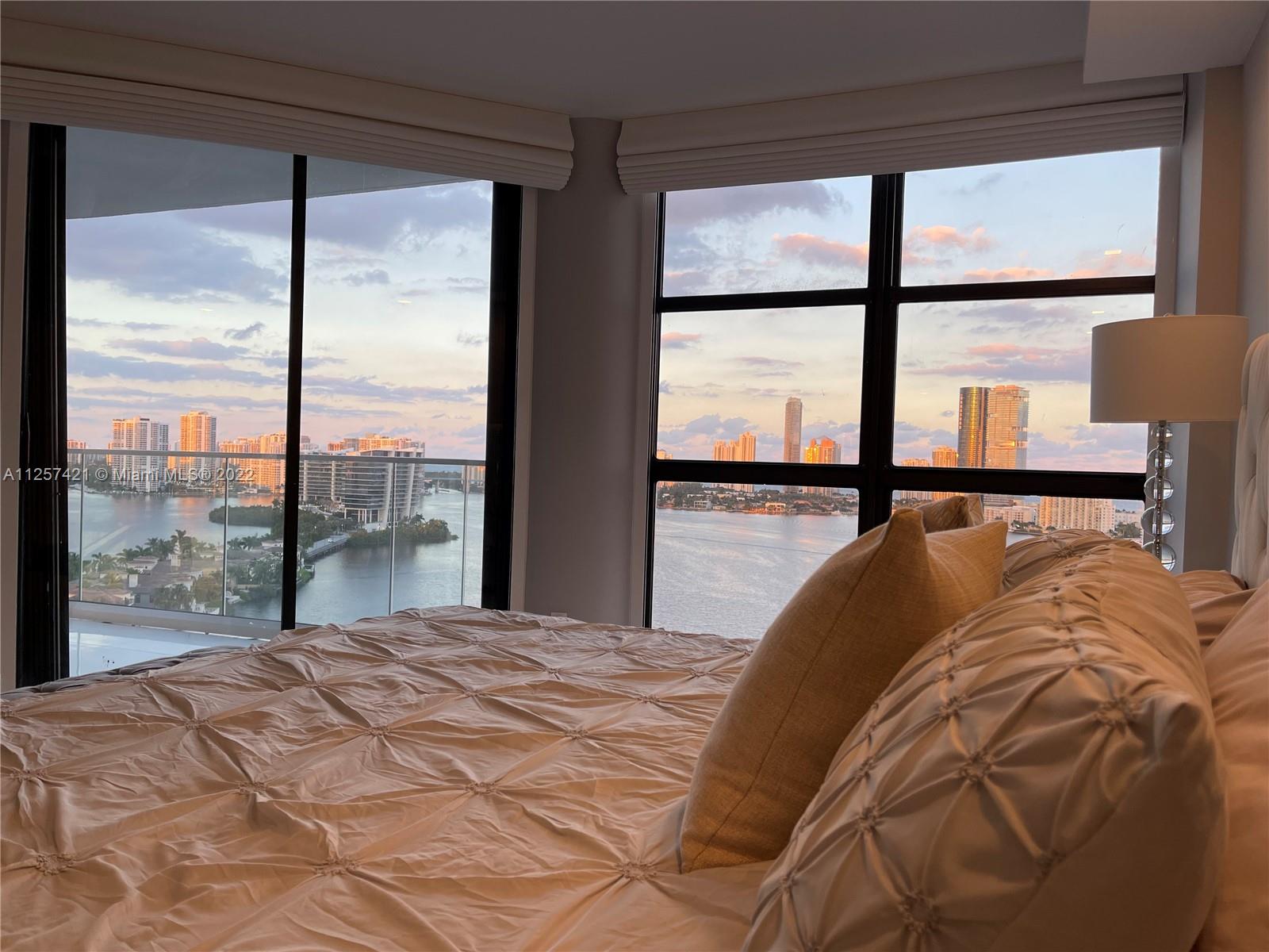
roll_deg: -2.3
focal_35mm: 26
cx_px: 634
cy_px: 476
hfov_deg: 67.3
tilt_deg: -1.9
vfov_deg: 53.1
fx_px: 953
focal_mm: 5.1
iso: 50
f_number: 1.6
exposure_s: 1/120
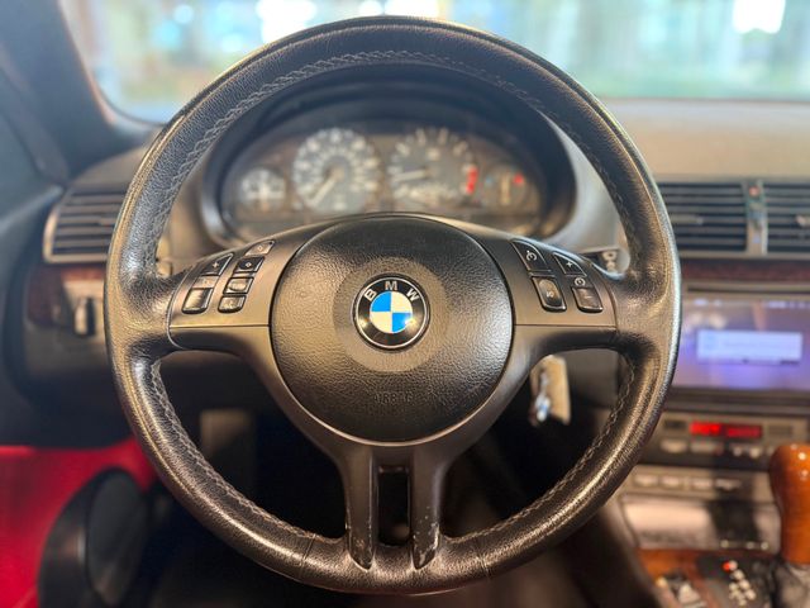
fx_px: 562
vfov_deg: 56.8
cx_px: 405
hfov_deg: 71.6
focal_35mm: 24
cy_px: 304
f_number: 1.78
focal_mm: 6.76
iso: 500
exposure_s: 1/60
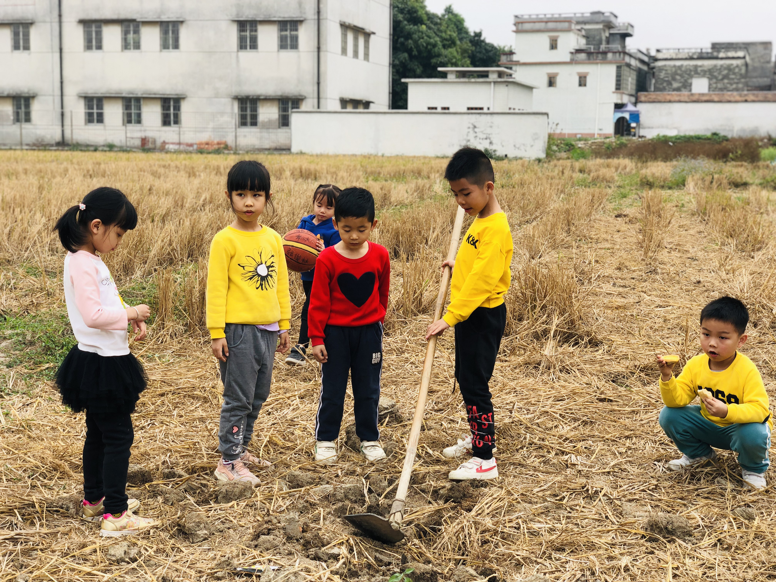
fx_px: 1166
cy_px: 291
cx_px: 388
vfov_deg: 28.0
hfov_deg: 36.8
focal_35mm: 52
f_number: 2.4
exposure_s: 1/378
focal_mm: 6
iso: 16
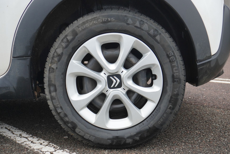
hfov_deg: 42.2
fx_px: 298
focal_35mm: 47
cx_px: 128
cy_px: 74
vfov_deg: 28.9
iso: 250
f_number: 4.5
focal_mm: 27
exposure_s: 1/50
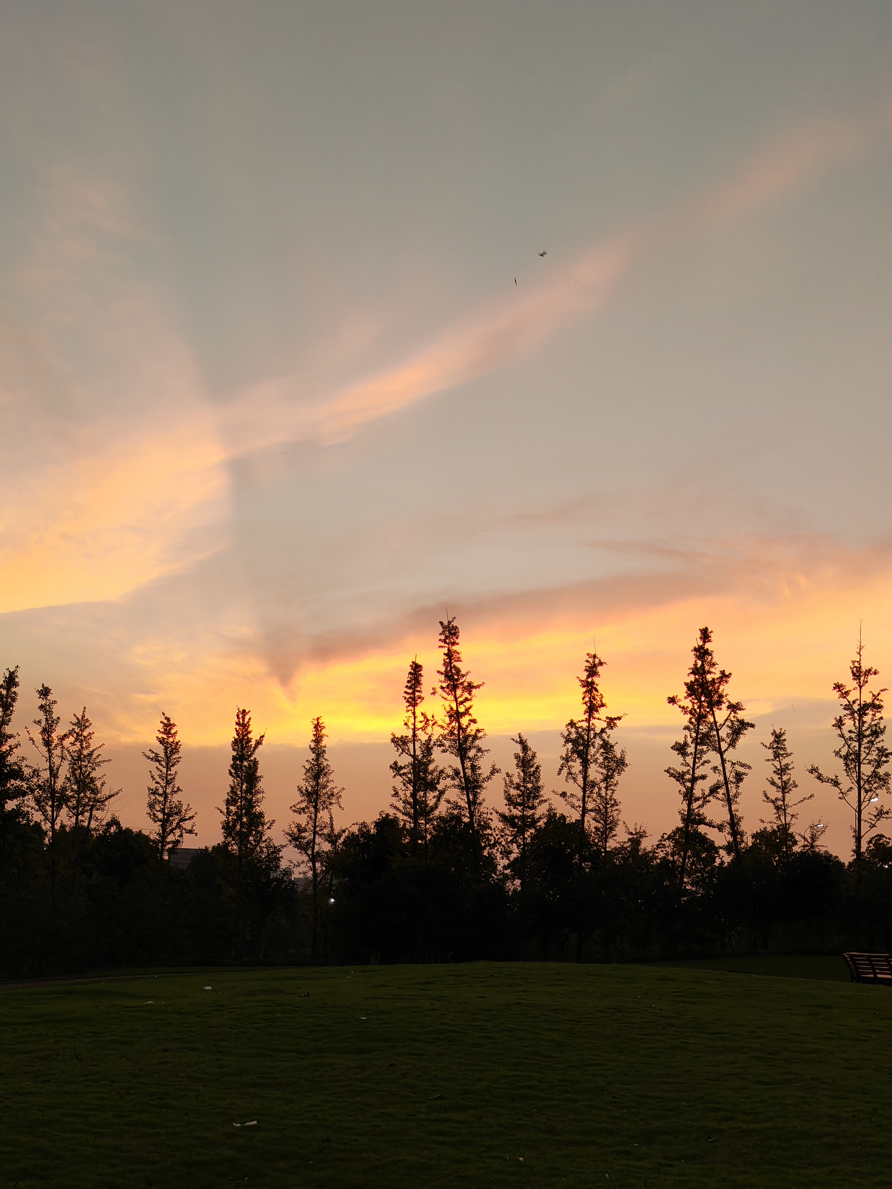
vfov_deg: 42.1
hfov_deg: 32.2
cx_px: 446
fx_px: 1546
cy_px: 594
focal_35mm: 45
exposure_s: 1/100
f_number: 1.9
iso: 164
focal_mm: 5.52
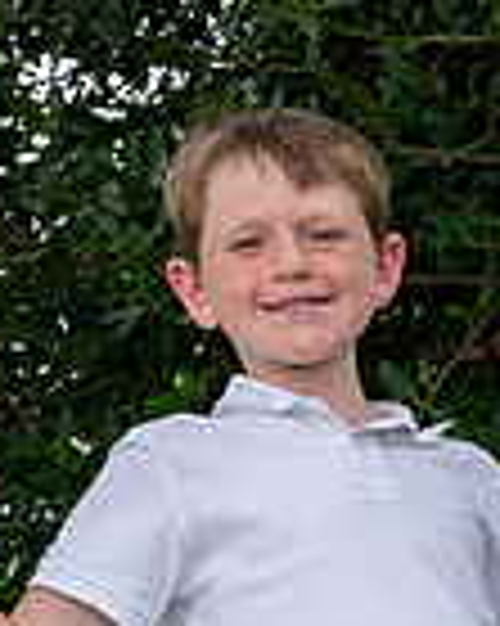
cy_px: 911
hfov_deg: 9.2
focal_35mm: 165
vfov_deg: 11.3
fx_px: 3055
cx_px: 700
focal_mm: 34
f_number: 7.1
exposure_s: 1/500
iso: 450
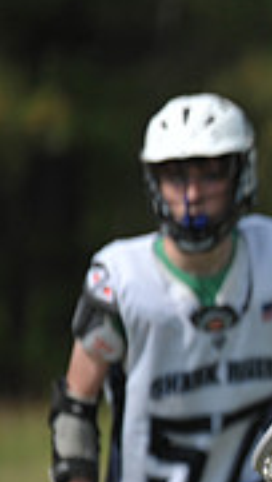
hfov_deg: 1.1
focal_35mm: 1142
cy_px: 352
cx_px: 728
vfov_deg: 1.9
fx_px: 14622
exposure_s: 1/4000
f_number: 4
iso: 640
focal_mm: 340
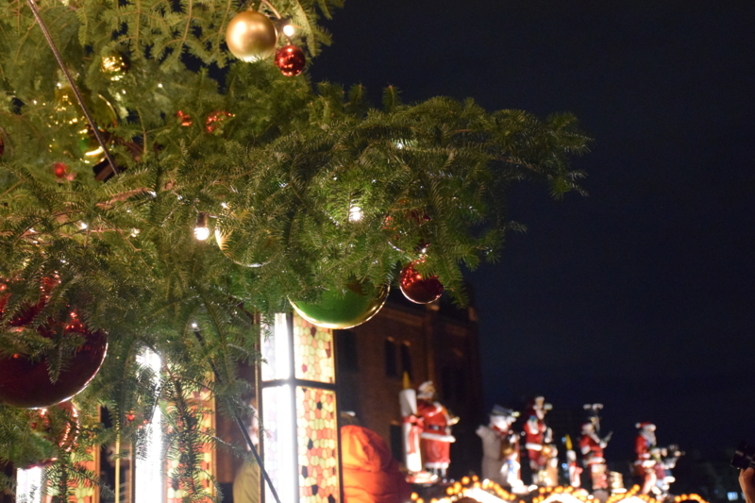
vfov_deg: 22.6
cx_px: 378
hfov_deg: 33.4
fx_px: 1258
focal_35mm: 60
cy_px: 252
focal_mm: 40
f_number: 4.5
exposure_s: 1/50
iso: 6400
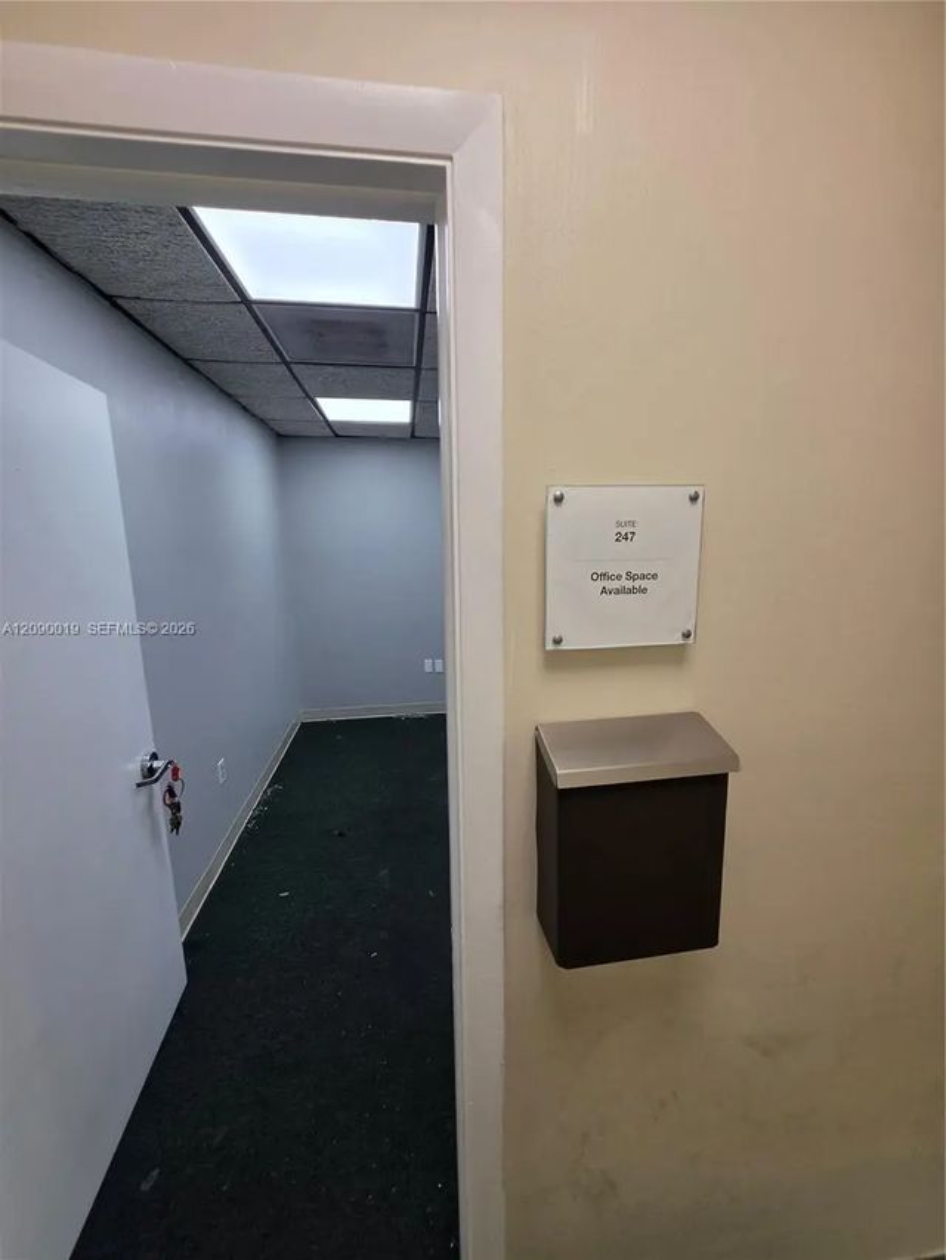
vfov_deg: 106.2
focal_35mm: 13
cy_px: 630
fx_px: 474
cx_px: 473
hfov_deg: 89.9
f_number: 1.9
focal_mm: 2.2
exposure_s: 1/120
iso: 20
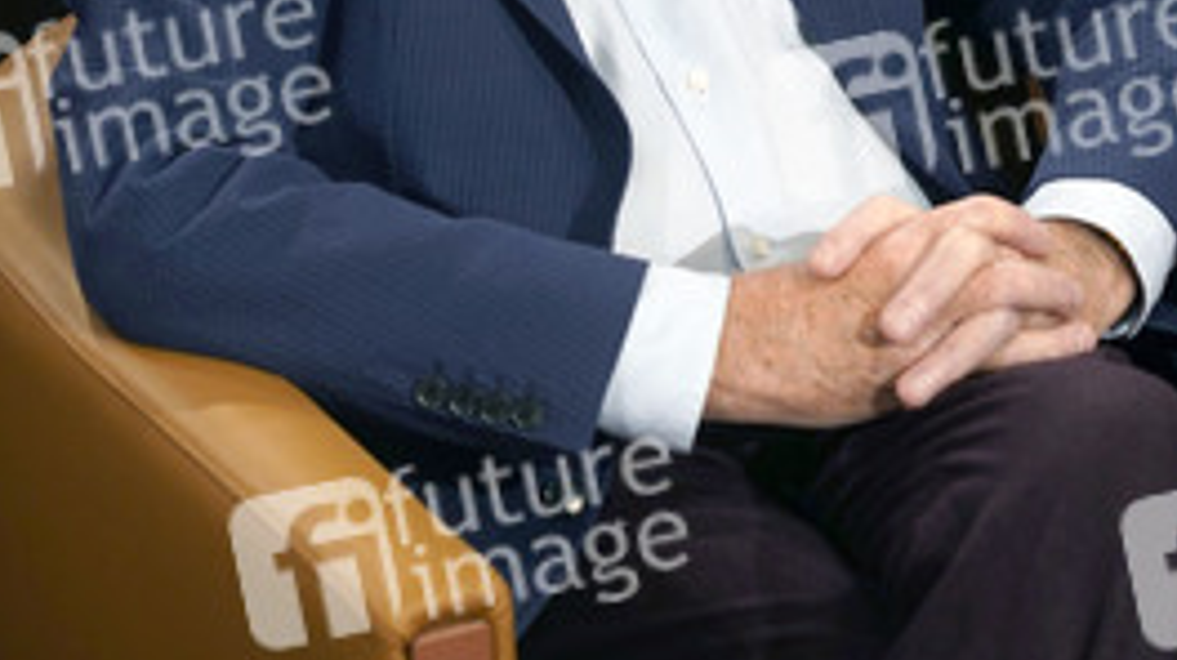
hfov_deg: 15.9
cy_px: -125
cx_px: 588
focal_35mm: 135
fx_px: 4210
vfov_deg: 8.9
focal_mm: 85
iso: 1600
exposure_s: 1/160
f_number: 4
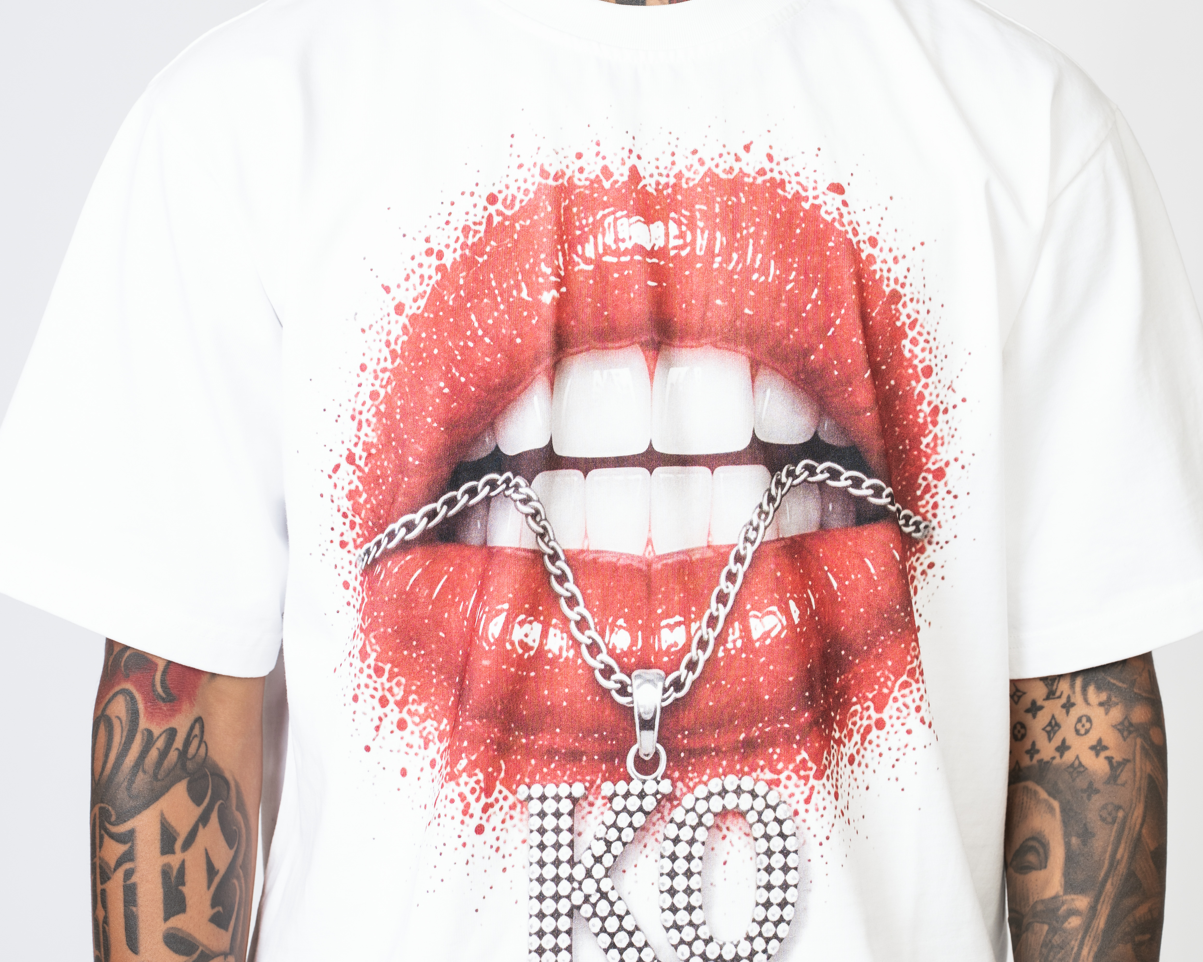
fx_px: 3383
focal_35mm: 95
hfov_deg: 20.2
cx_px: 598
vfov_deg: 16.2
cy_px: 557
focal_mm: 67
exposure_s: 1/160
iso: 160
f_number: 5.6
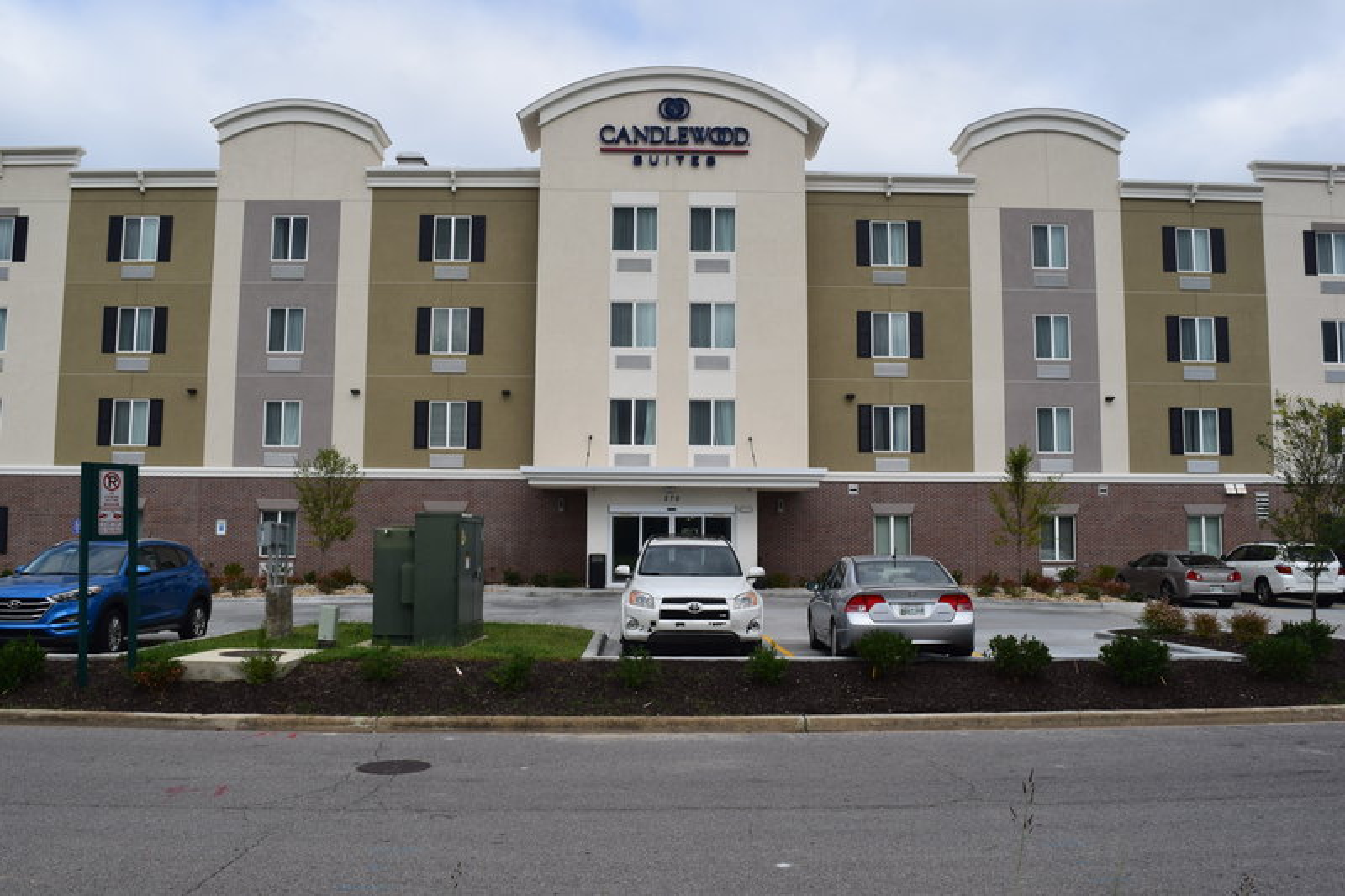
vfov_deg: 43.6
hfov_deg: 61.9
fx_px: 1121
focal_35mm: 30
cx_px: 672
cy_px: 448
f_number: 11
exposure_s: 1/500
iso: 220
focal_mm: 20
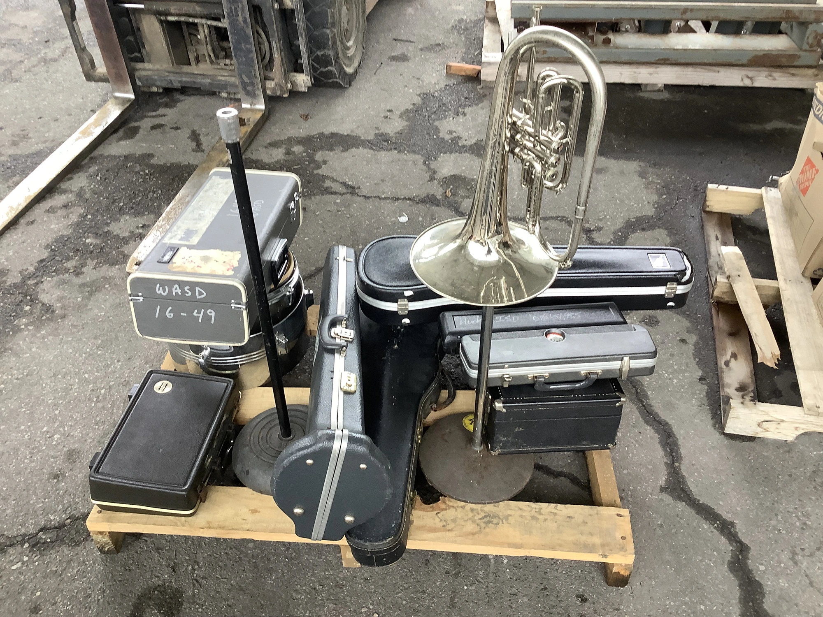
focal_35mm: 31
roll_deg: +1.9
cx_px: 412
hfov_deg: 58.4
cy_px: 308
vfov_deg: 45.4
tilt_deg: -40.6
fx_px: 737
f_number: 2.4
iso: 100
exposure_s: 1/60
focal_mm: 3.3
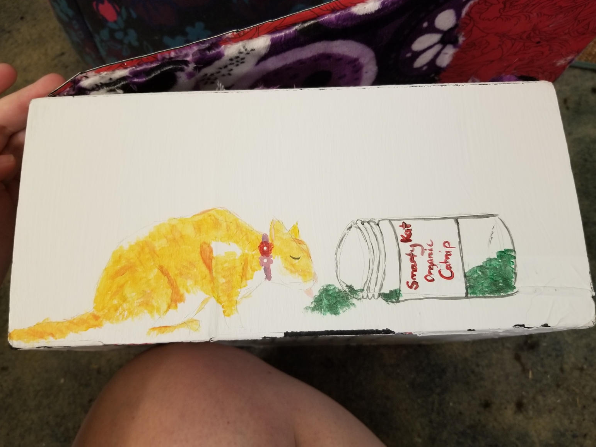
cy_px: 230
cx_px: 300
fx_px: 465
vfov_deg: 51.4
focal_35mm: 27
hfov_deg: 65.3
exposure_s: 1/20
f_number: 1.7
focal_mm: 4.25
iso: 250
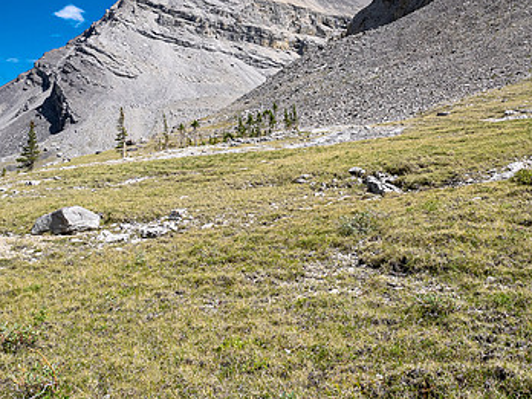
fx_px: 615
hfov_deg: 46.5
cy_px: 79
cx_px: 321
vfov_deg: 34.8
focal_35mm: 40
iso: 200
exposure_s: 1/200
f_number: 8
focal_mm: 12
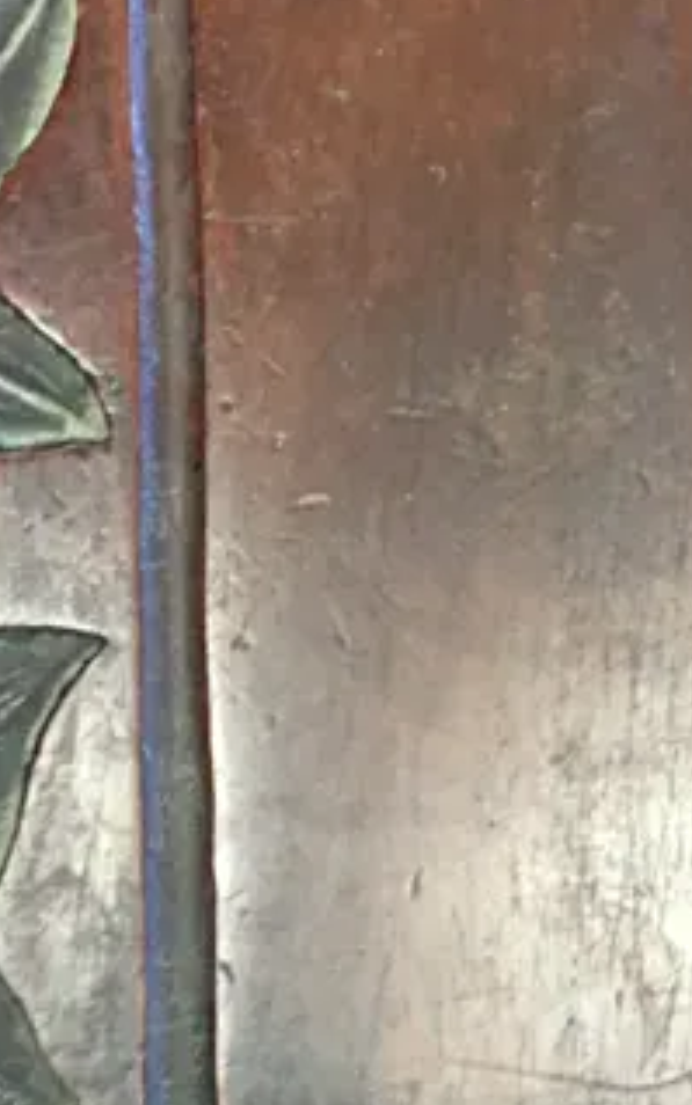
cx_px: 744
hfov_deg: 13.0
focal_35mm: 99
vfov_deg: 20.7
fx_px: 2985
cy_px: 208
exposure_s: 1/10
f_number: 2.2
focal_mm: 4.15
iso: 100
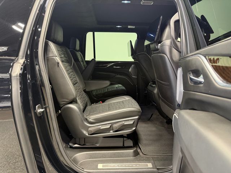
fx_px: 160
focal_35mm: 24
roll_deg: +0.1
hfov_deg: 71.6
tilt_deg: -7.3
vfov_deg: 56.8
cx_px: 116
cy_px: 86
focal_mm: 6.76
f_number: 1.78
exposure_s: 1/60
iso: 320
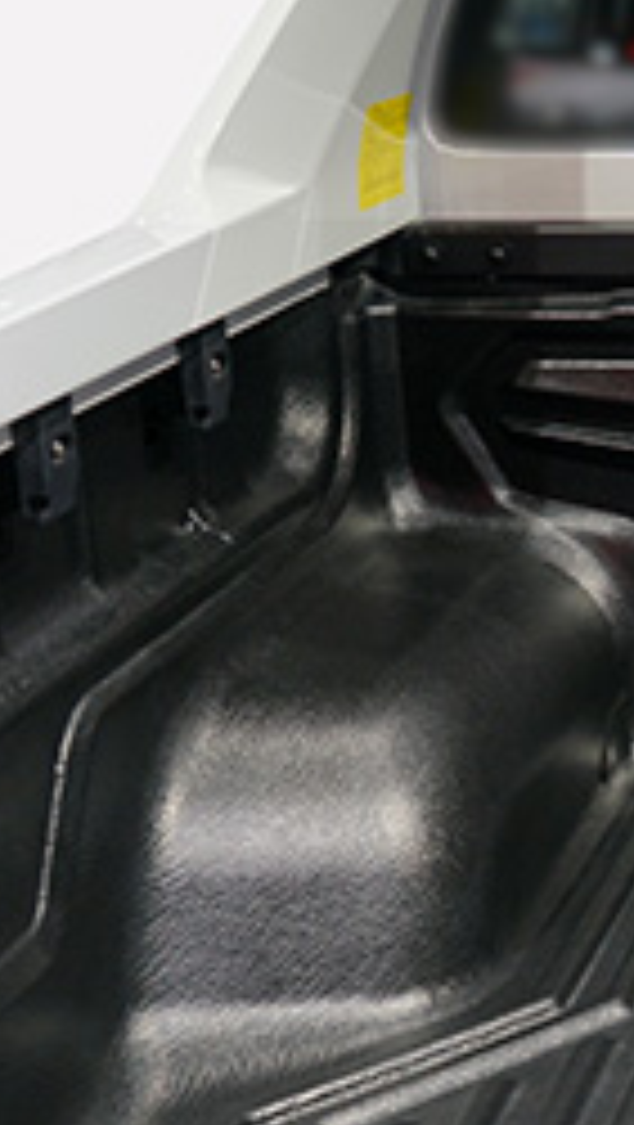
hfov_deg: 11.3
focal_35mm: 98
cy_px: 662
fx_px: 2923
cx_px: 1241
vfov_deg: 21.7
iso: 400
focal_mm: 39
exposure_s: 1/160
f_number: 4.5
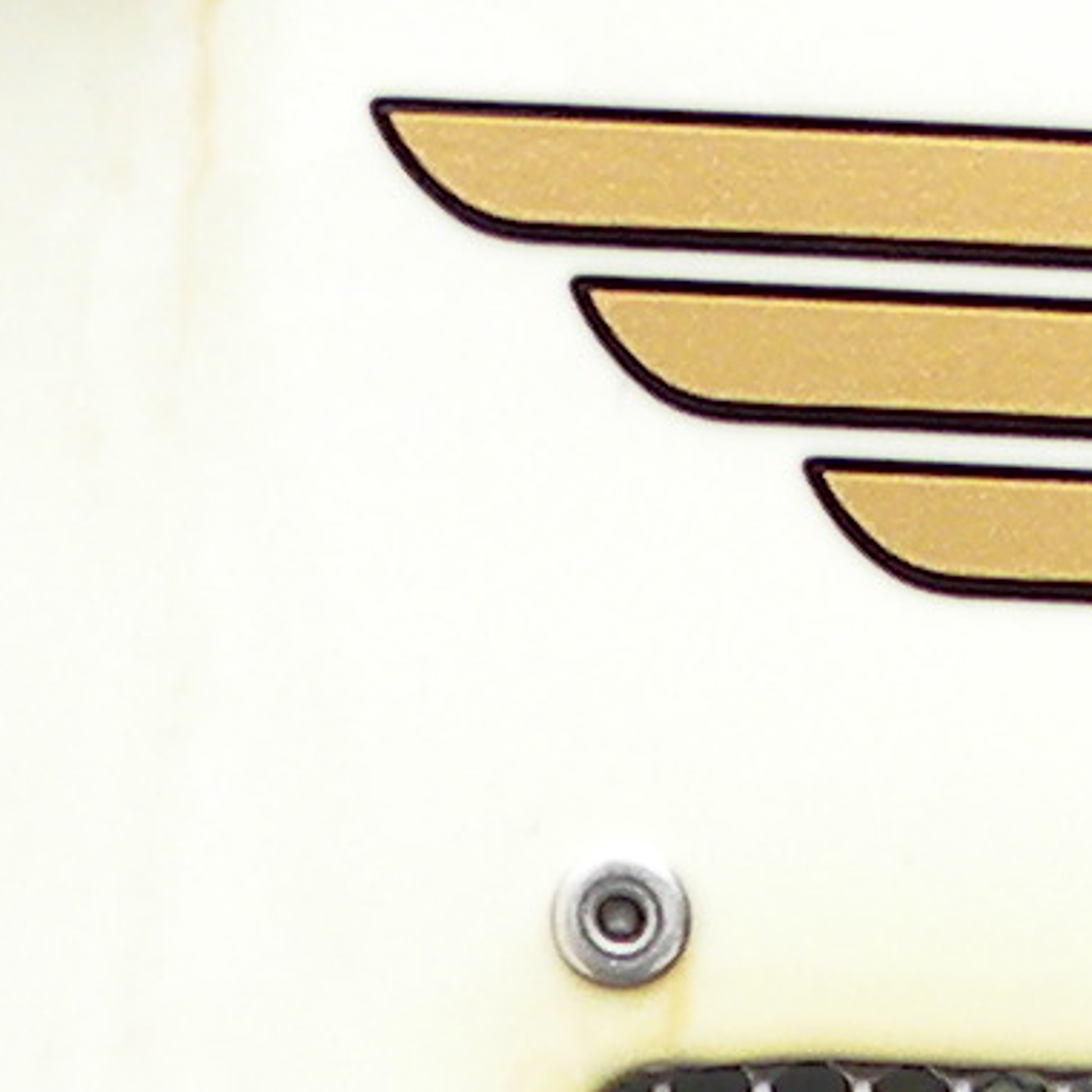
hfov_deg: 7.3
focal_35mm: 241
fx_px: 8601
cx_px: 484
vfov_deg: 6.9
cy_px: 2551
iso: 64
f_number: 2.8
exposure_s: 1/203
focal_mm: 4.6
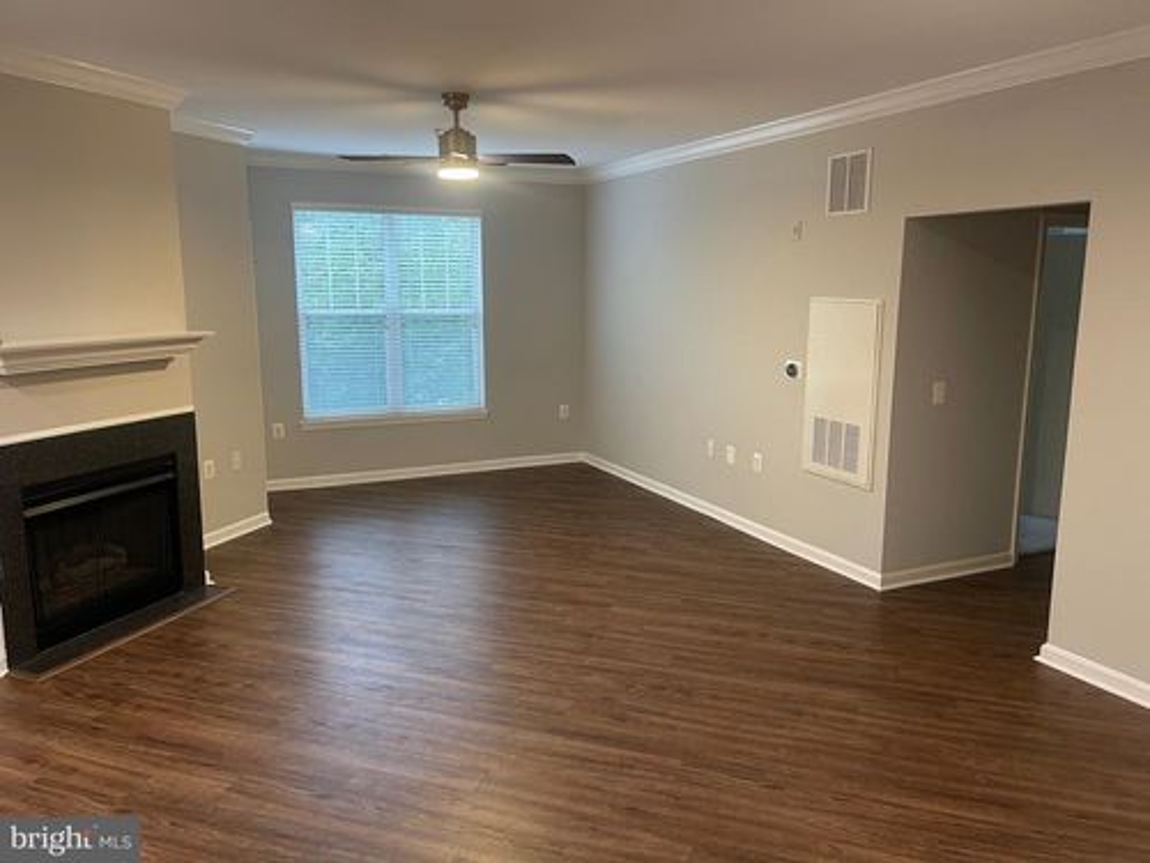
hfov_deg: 69.4
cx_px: 575
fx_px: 831
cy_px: 432
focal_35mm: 25
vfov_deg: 54.9
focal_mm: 5.1
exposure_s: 1/60
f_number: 1.6
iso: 320
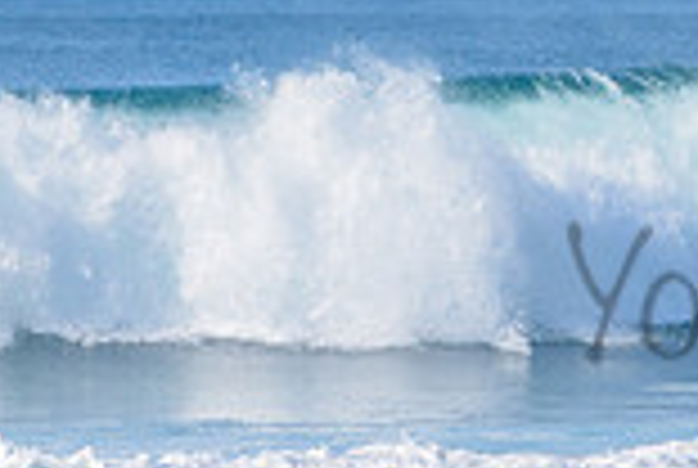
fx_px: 14492
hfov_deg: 2.8
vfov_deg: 1.9
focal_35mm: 746
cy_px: 254
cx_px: 1031
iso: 250
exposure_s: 1/2500
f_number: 5.6
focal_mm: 200
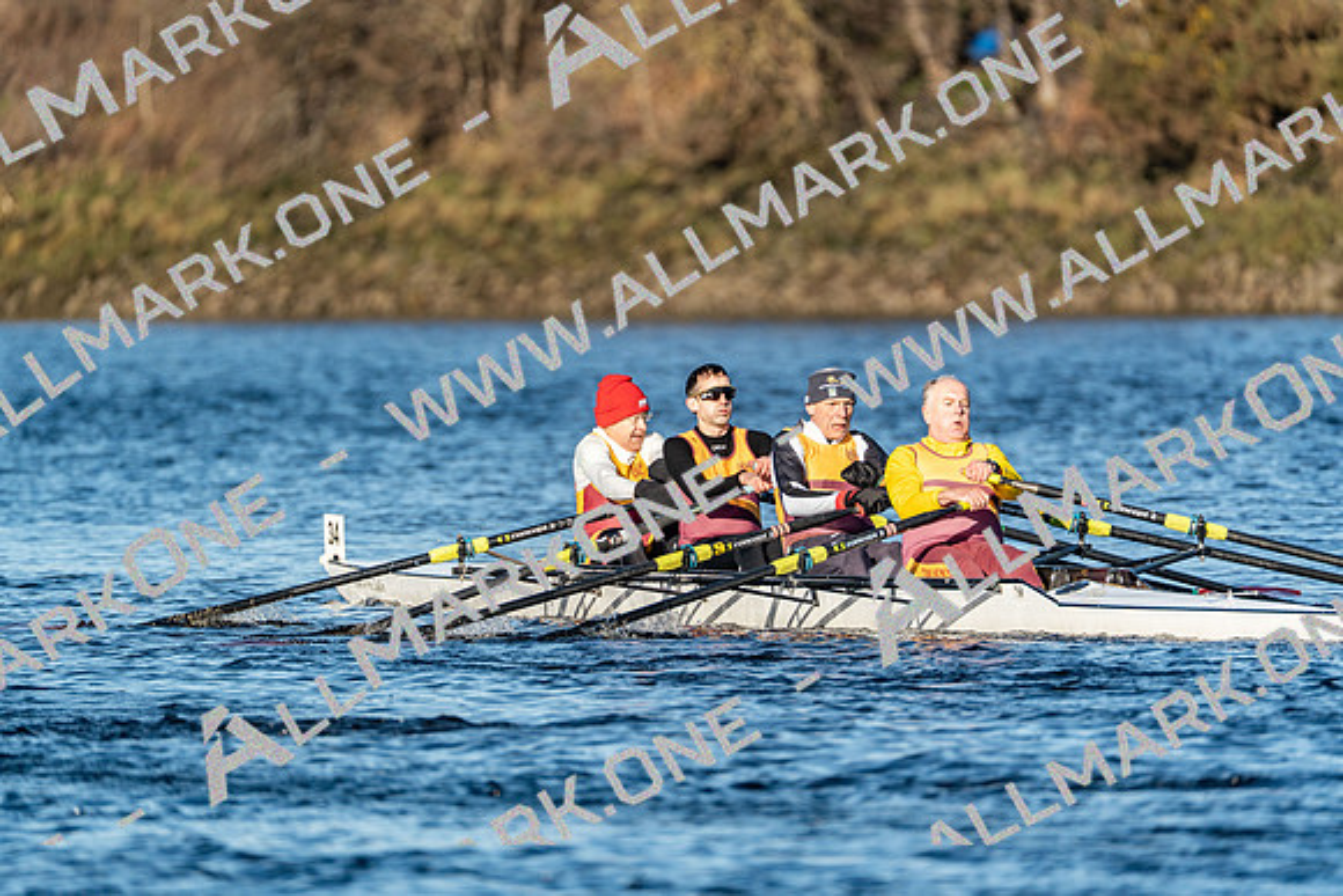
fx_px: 22388
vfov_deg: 2.3
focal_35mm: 600
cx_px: 672
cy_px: 448
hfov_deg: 3.4
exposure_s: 1/2000
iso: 400
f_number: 6.3
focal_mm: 600
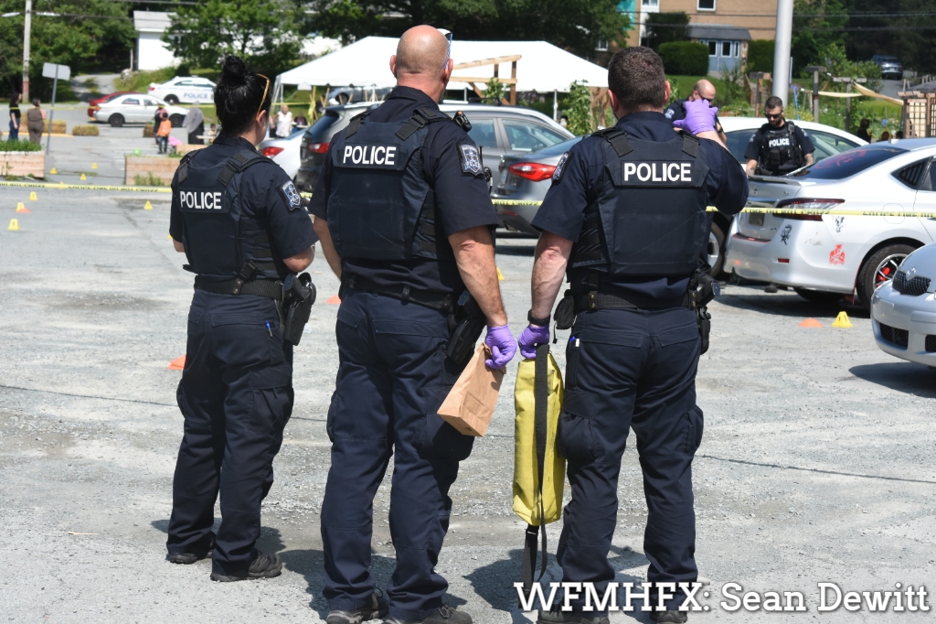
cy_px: 312
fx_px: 2144
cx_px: 468
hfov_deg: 24.6
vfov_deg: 16.5
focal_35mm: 82
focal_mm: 55
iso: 500
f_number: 8
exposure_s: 1/1250
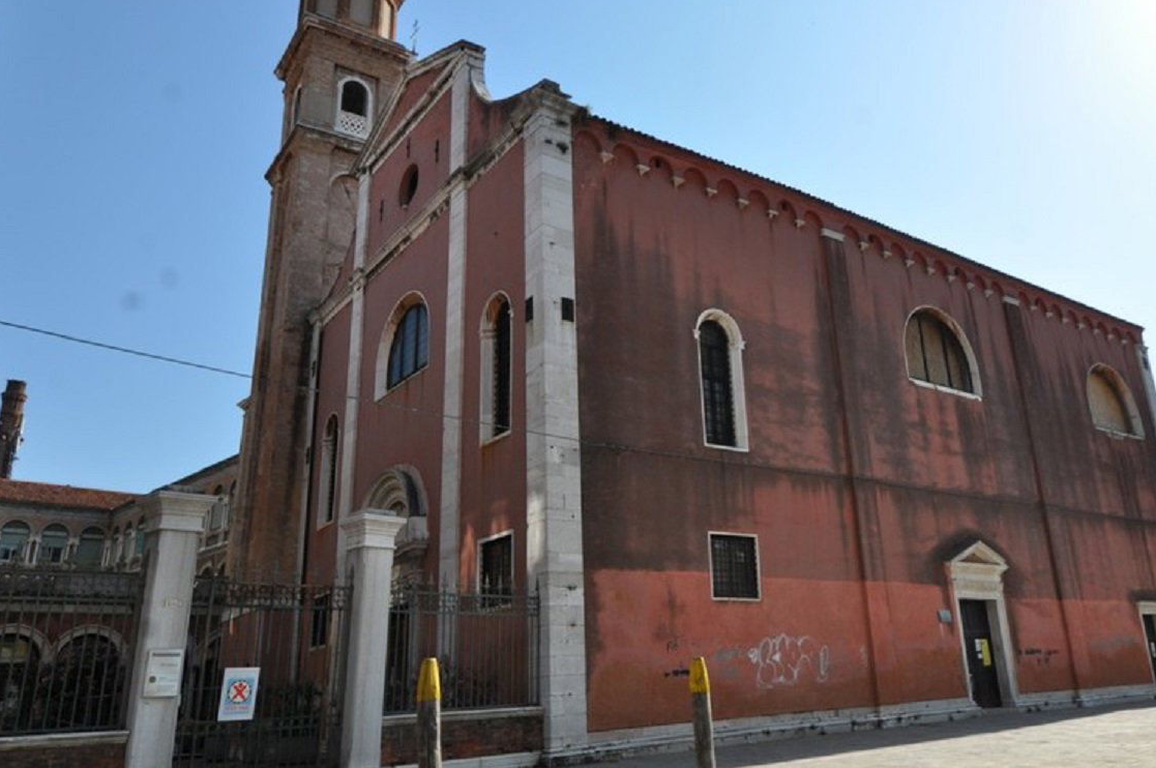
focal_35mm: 29
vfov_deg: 44.8
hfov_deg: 63.3
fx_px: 930
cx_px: 680
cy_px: 337
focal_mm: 14
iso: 200
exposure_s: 1/400
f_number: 10
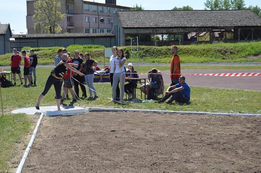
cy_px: 86
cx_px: 130
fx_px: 500
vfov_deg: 19.7
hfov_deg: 29.3
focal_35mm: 69
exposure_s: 1/1250
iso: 400
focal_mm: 46
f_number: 5.6
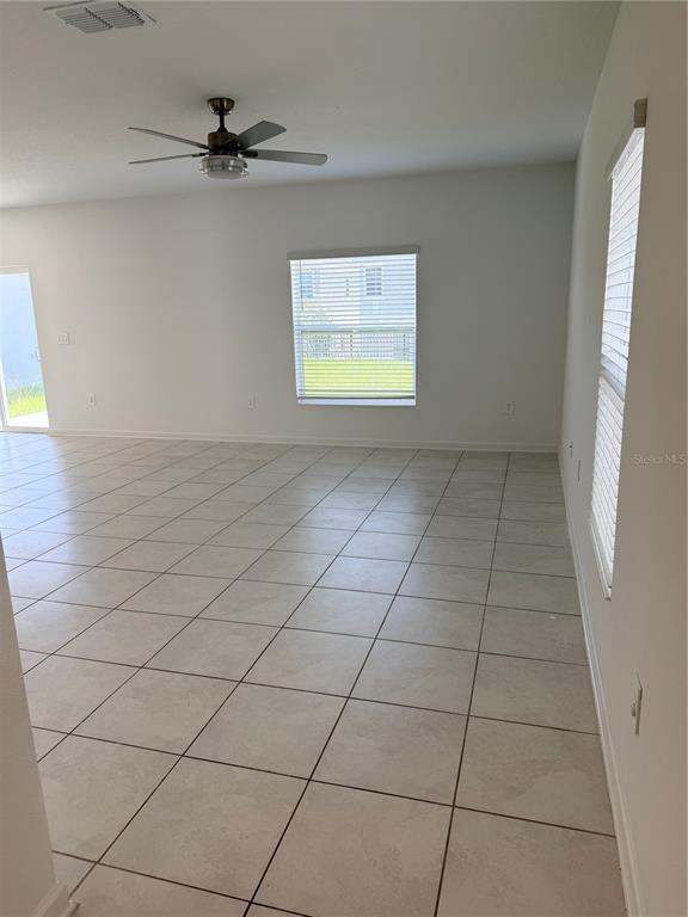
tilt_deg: -13.2
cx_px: 344
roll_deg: +1.2
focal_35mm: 24
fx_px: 636
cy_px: 458
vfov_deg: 71.6
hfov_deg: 56.8
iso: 100
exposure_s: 1/323
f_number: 1.78
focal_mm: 6.76
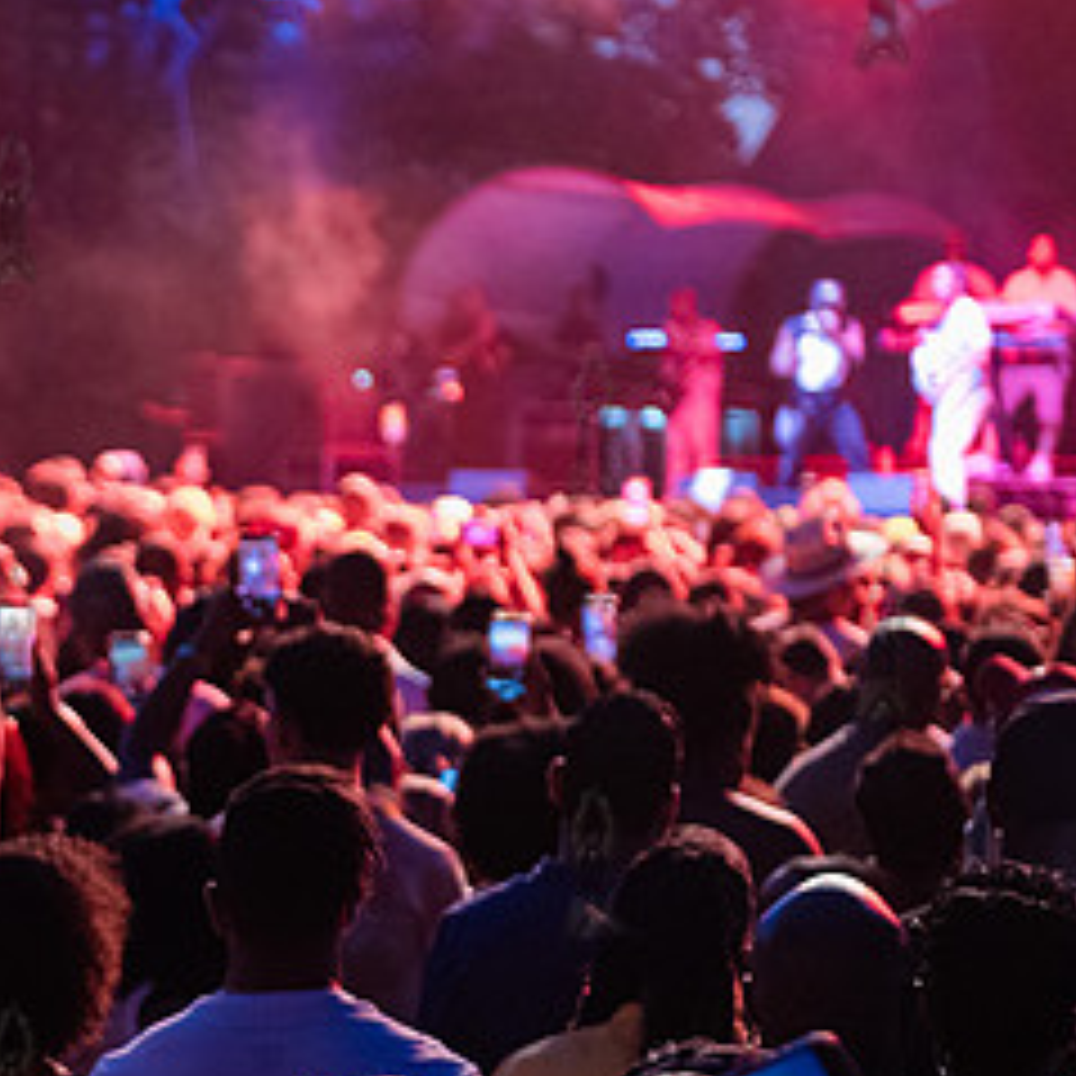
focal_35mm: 128
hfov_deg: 13.4
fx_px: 4501
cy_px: 642
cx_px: 9
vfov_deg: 13.6
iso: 4000
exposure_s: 1/100
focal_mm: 62
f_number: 2.8
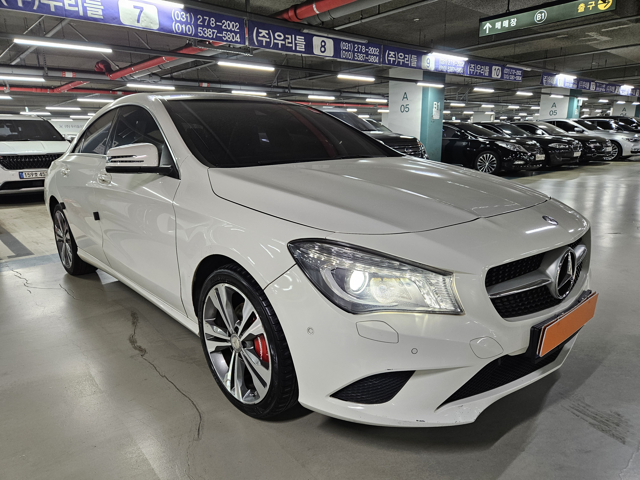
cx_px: 320
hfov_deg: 73.9
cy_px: 240
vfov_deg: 58.9
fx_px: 425
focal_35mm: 23
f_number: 1.8
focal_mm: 5.4
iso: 400
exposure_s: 1/120
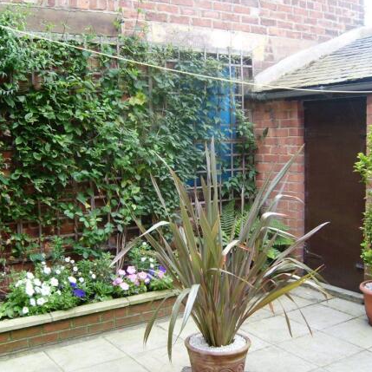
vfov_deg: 40.0
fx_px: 511
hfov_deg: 40.0
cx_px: 210
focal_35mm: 42
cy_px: 187
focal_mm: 5.8
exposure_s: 1/90
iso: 100
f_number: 2.8
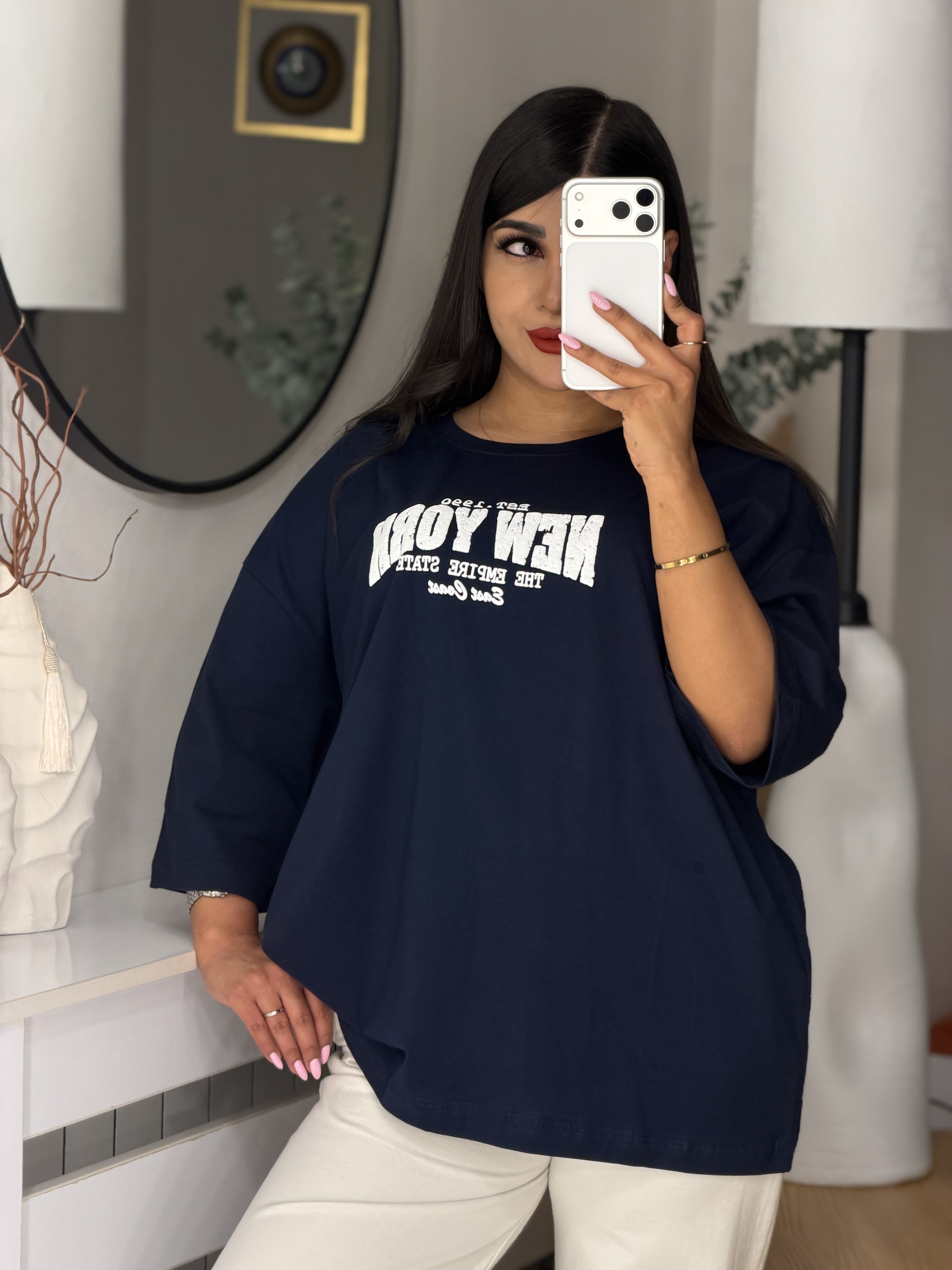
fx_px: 3667
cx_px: 476
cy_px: 635
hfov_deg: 14.8
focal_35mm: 100
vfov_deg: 19.6
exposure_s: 1/100
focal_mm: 16.89
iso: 64
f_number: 2.8
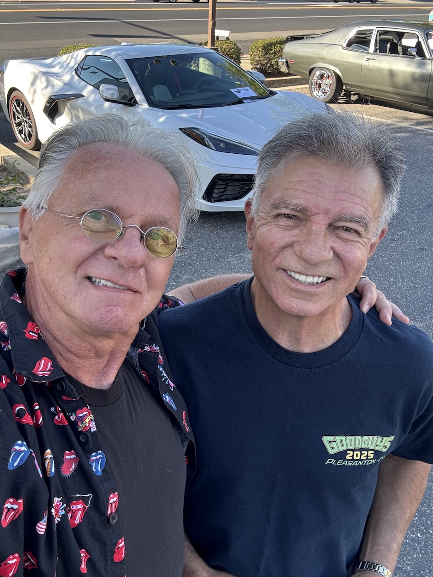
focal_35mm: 32
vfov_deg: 56.8
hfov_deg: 44.2
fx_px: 534
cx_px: 214
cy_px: 283
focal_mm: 2.69
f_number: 1.9
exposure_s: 1/121
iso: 25
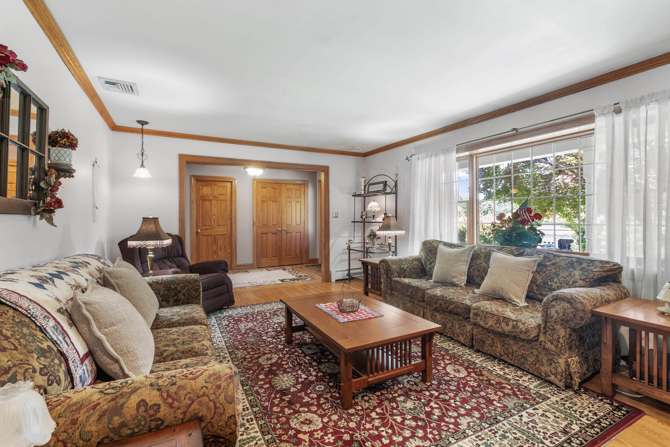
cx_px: 335
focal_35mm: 16
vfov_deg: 73.8
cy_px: 224
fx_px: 298
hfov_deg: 96.7
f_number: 9
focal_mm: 16
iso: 250
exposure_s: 2
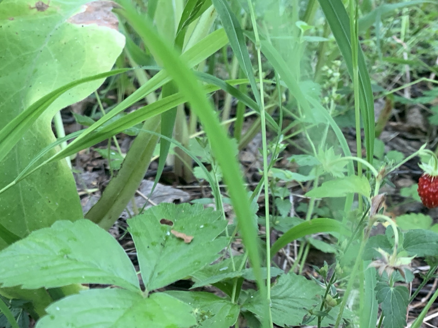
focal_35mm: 56
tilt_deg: -38.0
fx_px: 708
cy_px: 344
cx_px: 153
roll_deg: +0.4
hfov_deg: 34.1
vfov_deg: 24.6
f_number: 1.8
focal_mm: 4.25
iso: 125
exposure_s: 1/60
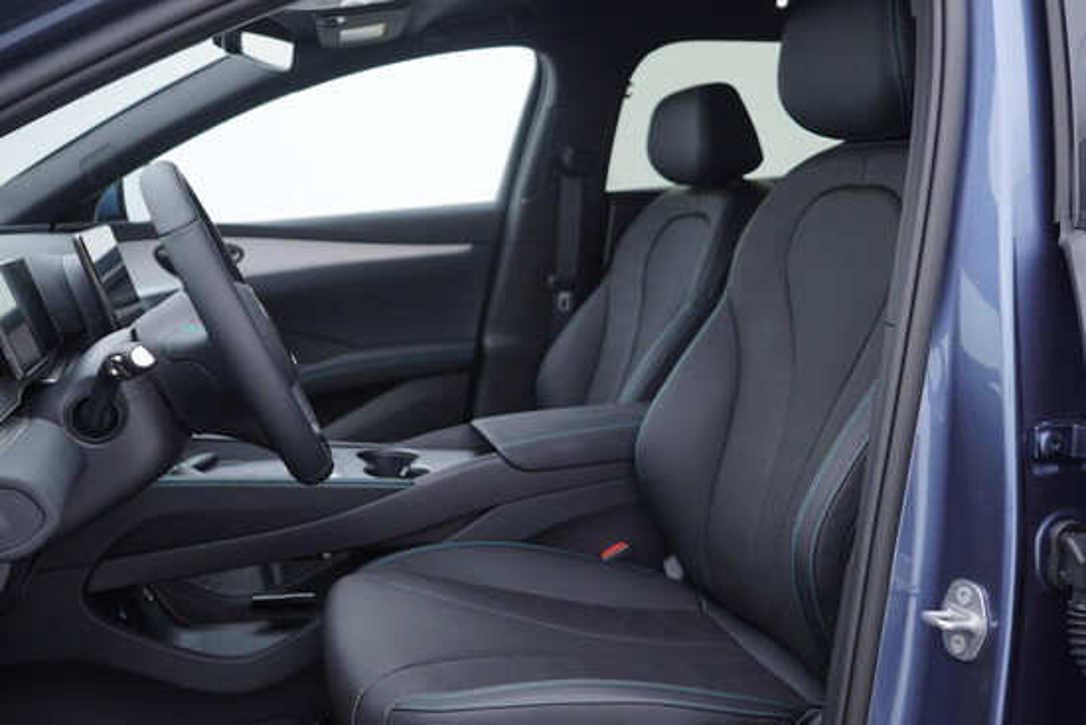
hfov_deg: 53.1
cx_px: 543
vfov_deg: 36.9
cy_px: 362
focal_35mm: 36
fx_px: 1086
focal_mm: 24
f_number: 3.2
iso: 125
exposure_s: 1/50
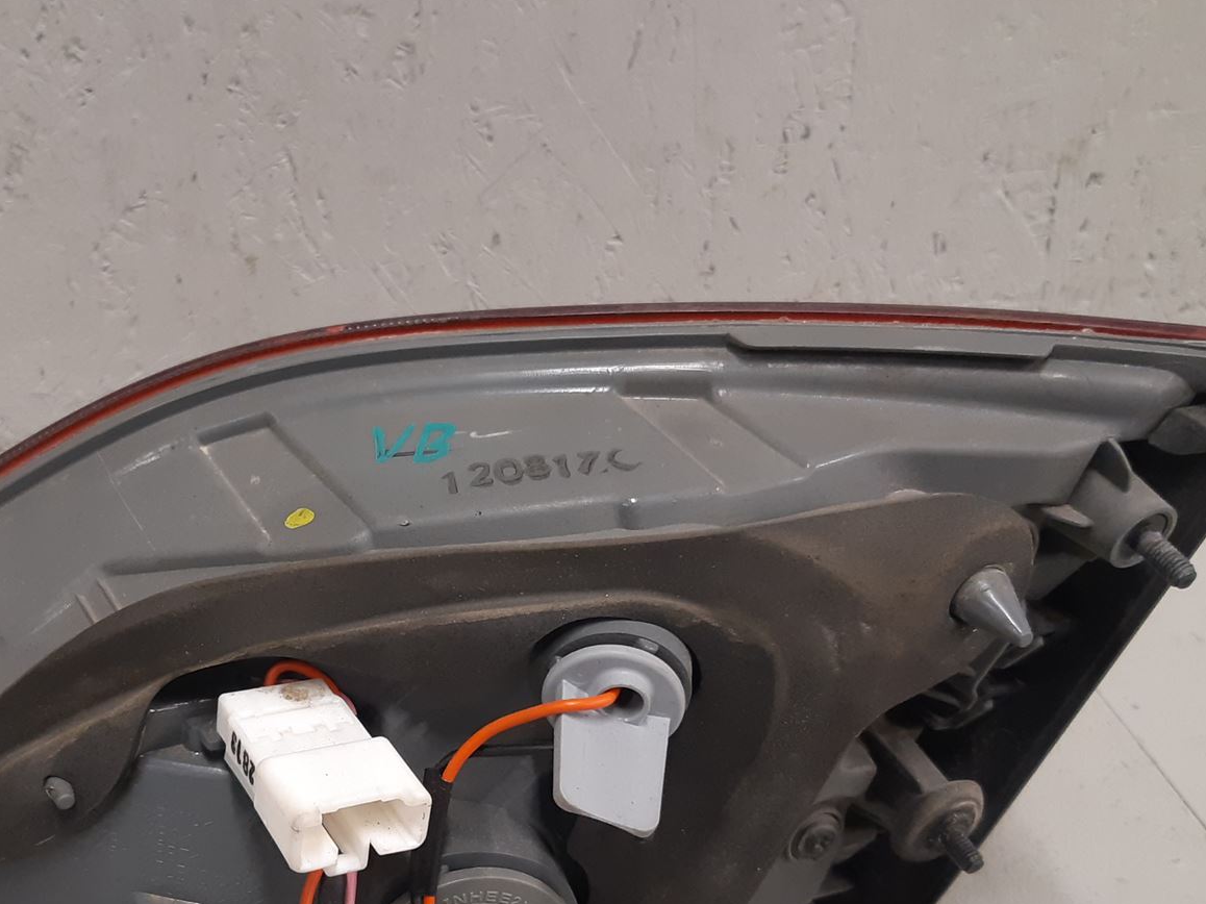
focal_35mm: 46
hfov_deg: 40.6
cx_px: 380
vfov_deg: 31.3
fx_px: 1602
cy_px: 593
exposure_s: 1/50
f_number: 1.7
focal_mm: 3.93
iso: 160
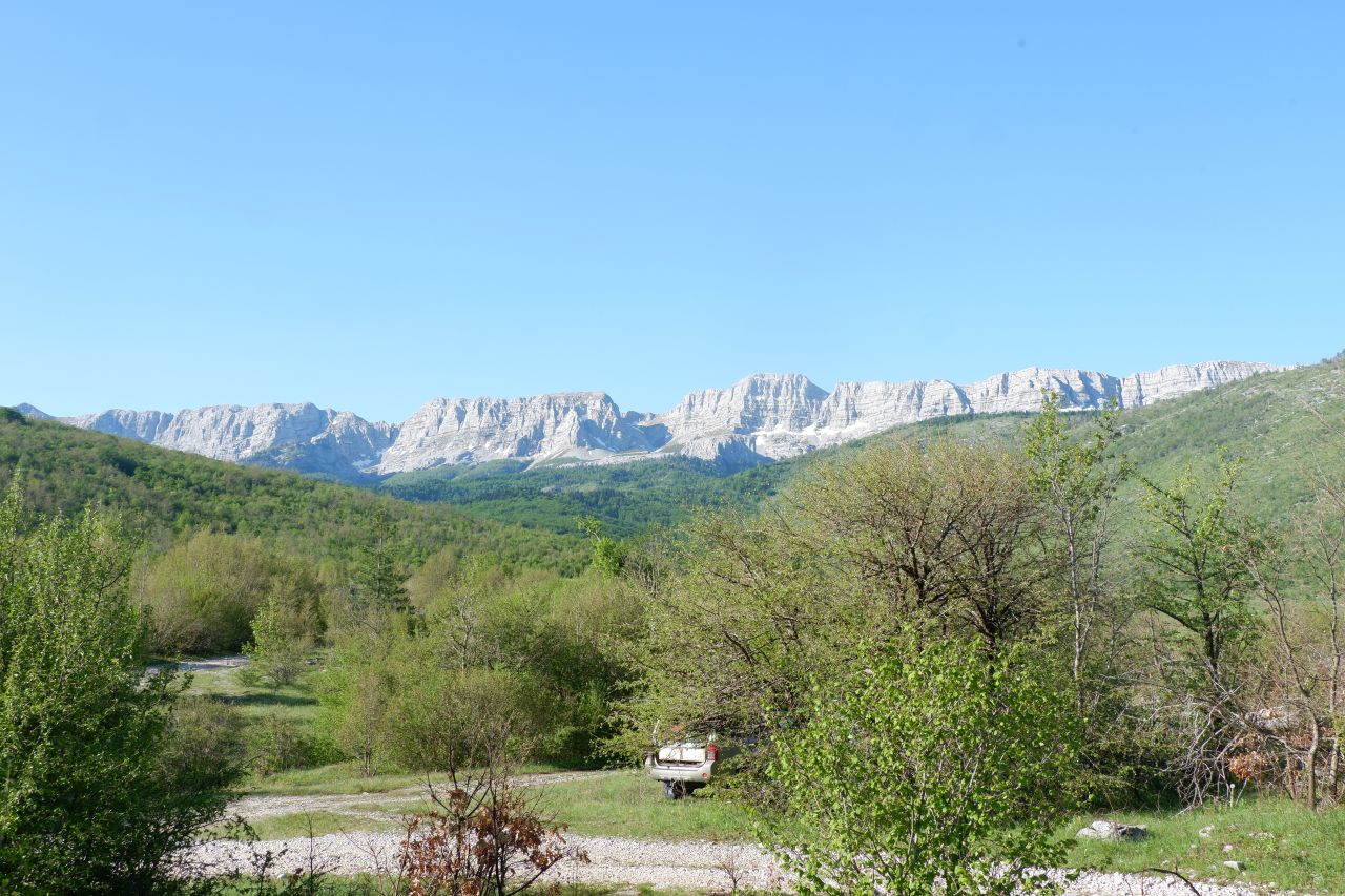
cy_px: 448
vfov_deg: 34.2
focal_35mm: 39
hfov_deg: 49.6
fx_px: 1457
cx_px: 672
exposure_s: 1/220
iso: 200
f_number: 8
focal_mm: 26.6
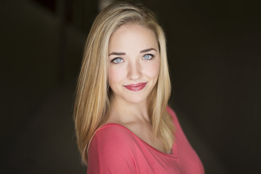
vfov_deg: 27.0
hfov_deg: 39.6
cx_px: 130
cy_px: 87
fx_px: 363
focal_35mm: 50
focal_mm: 50
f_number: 1.8
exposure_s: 1/640
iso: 200
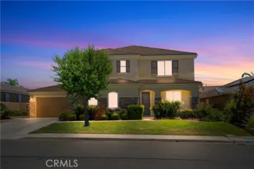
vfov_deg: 37.9
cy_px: 84
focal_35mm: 35
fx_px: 247
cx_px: 127
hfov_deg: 54.4
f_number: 22
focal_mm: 35
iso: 50
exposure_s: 1/20
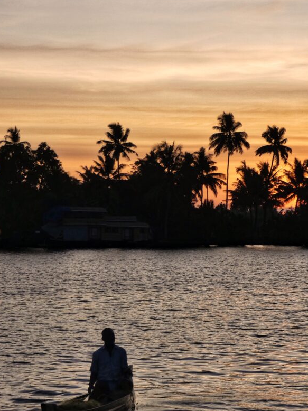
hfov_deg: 14.2
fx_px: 1234
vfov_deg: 18.9
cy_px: 238
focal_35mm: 104
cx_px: 180
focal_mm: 14.1
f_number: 4.5
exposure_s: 1/200
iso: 80
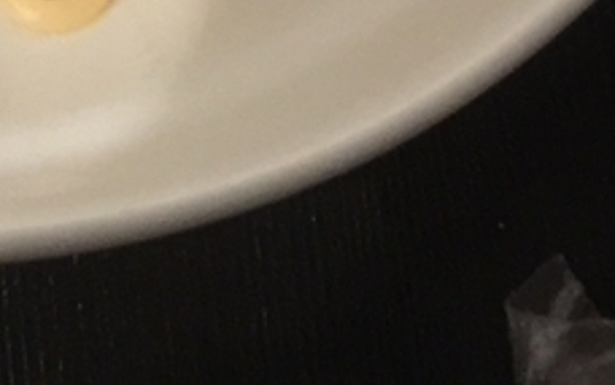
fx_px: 2315
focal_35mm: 138
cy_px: -781
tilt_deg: -69.3
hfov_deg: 14.5
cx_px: -178
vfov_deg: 8.1
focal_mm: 4.15
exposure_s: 1/8
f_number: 2.2
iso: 160
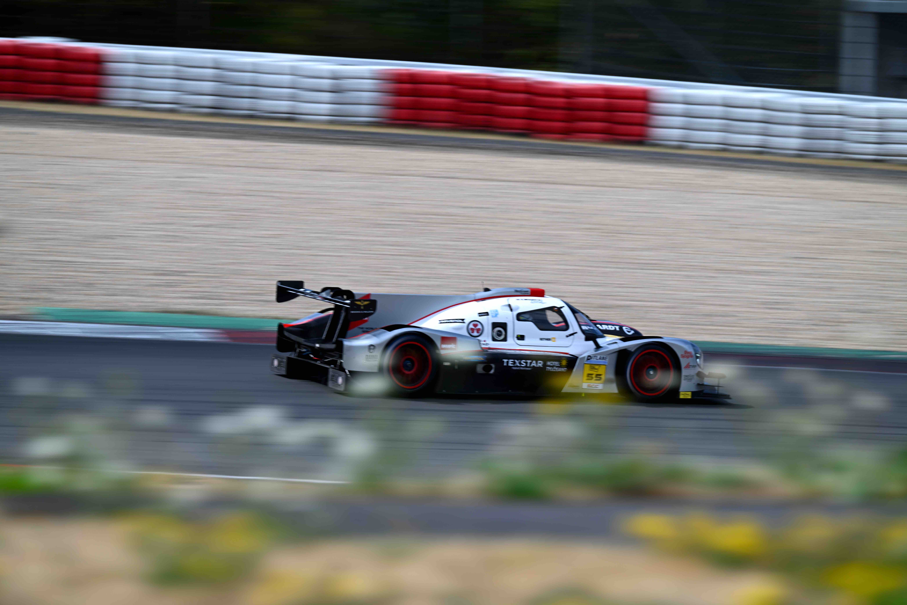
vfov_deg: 3.7
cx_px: 454
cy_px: 302
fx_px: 9321
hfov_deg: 5.6
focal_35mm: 370
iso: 32
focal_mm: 370
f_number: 8
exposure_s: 1/100
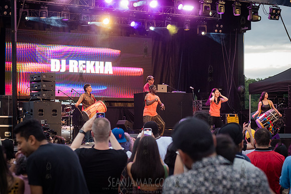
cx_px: 144
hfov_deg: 24.9
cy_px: 97
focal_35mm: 82
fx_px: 660
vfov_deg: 16.7
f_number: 4.5
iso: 4000
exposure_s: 1/400
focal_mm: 80
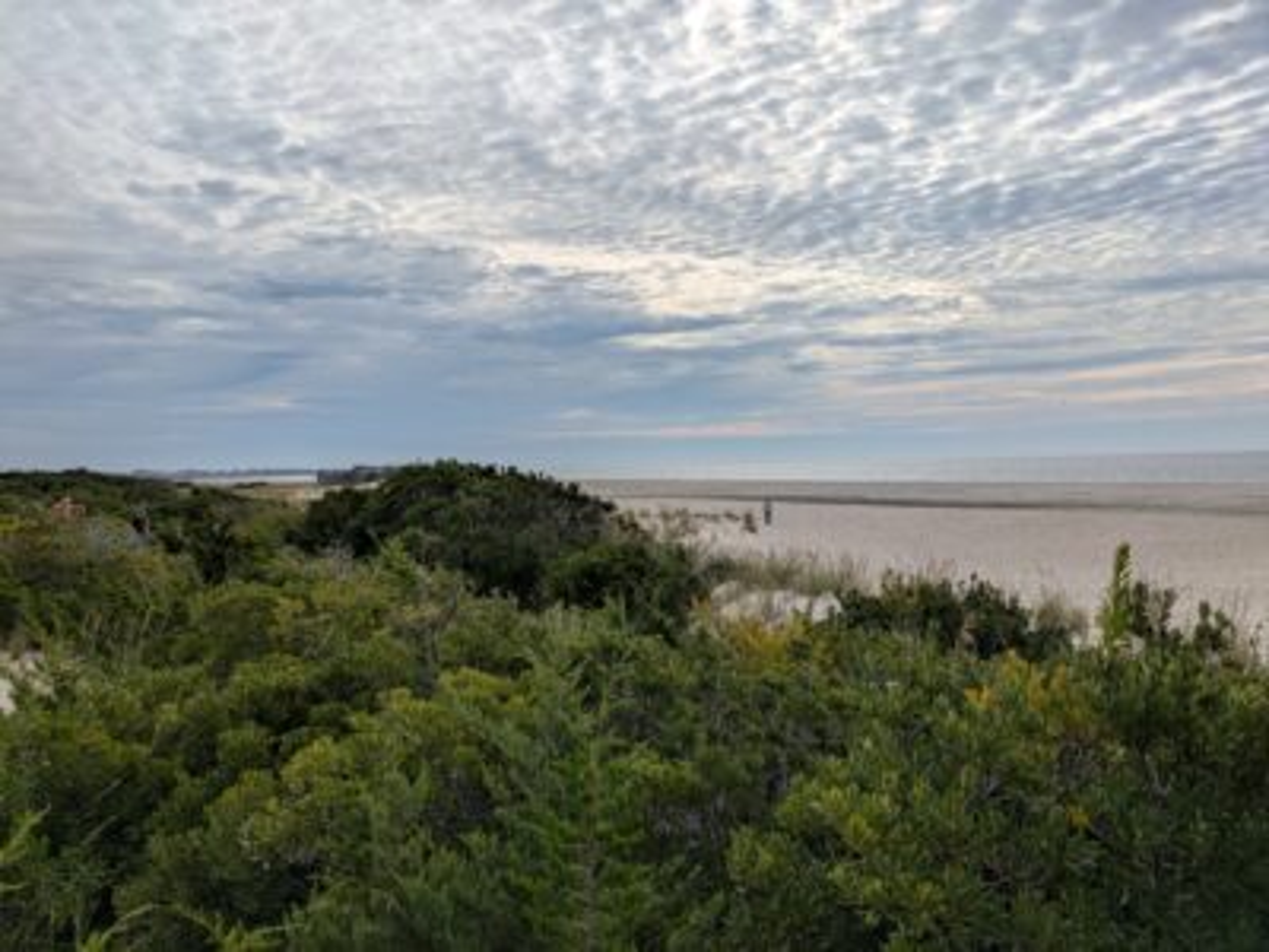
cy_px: 476
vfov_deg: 54.9
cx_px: 634
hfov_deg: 69.4
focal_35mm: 25
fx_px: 916
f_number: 1.89
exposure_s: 1/5076
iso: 48
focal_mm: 5.43
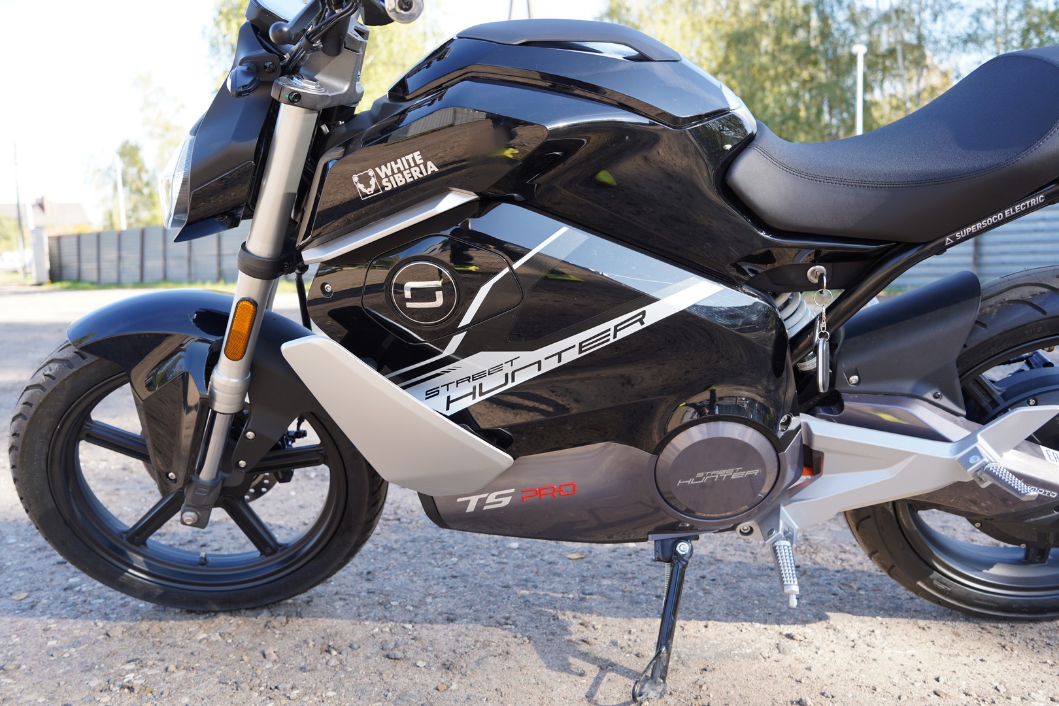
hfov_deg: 61.9
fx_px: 882
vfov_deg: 43.6
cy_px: 353
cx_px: 530
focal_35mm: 30
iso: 100
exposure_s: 1/80
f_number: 5
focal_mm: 30
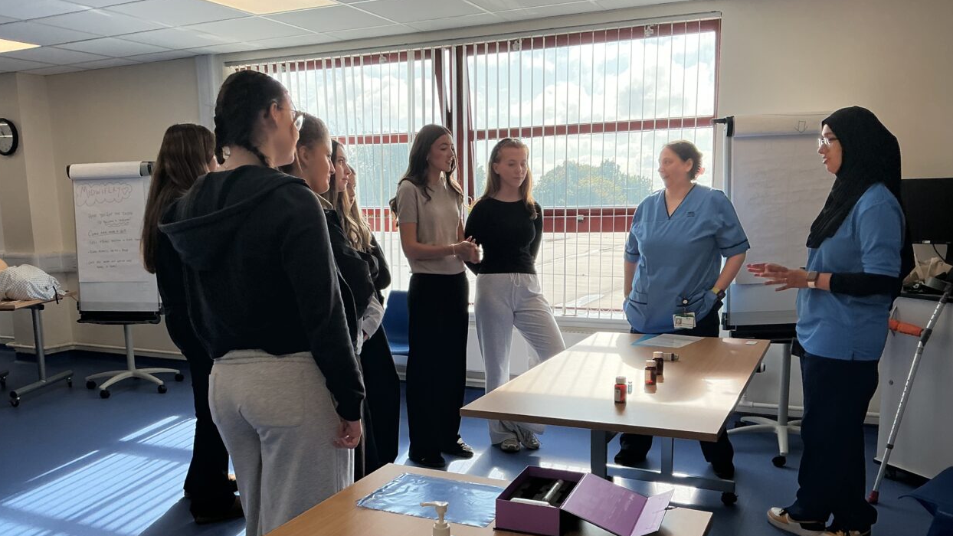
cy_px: 358
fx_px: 809
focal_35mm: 32
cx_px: 473
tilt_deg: -11.0
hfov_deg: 61.0
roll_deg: +0.6
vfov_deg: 36.3
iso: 25
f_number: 1.8
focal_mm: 3
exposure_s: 1/719
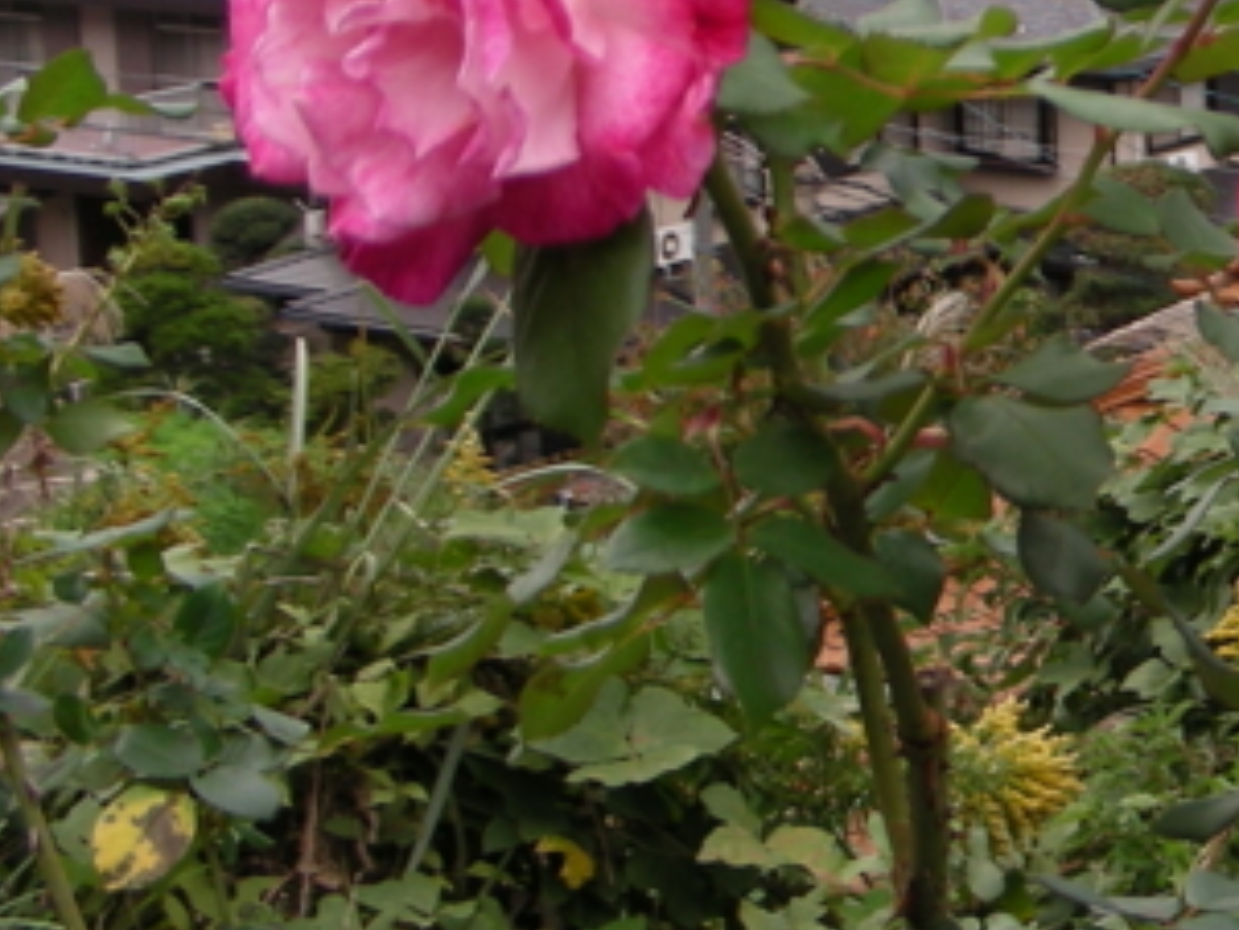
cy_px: 193
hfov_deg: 18.6
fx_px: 3617
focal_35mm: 101
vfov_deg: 14.6
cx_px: 1395
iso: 50
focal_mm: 6.3
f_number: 3.5
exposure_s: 1/87
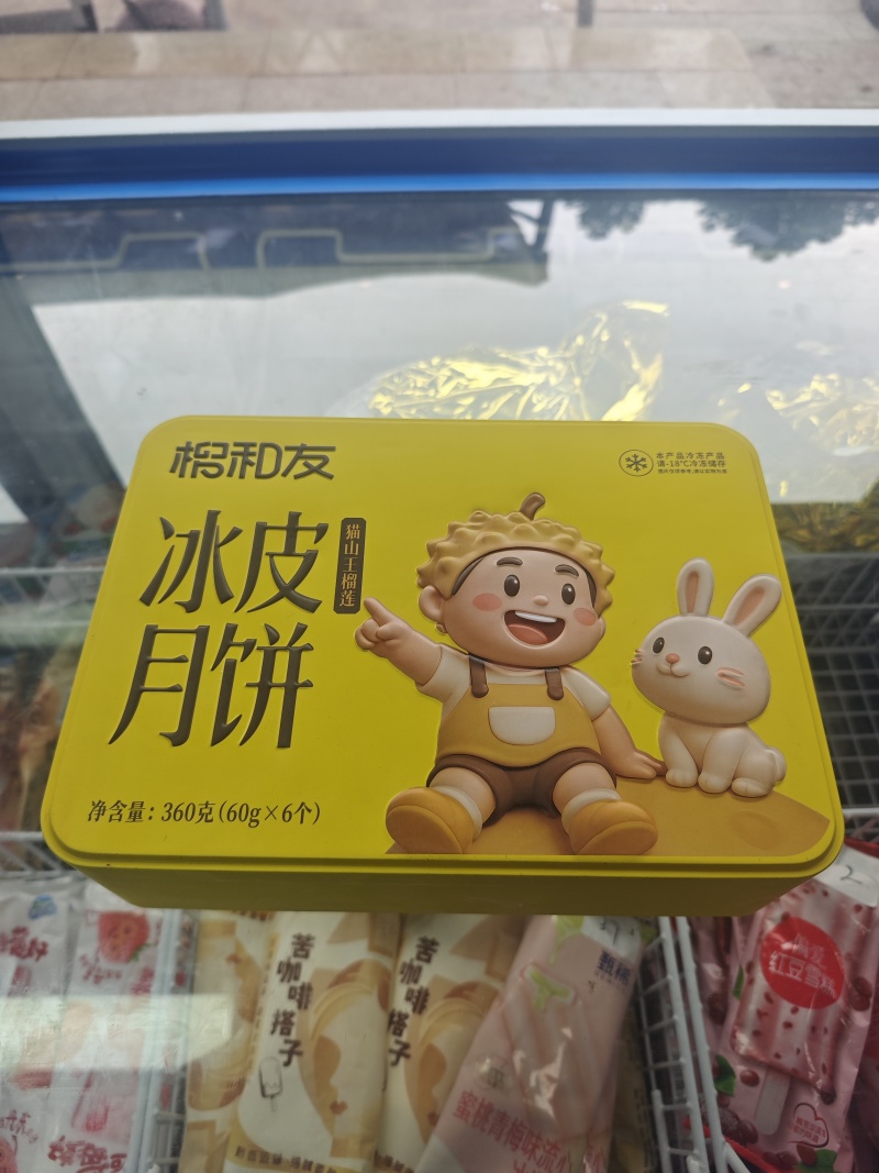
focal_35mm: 23
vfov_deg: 73.9
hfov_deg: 58.9
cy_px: 586
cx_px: 440
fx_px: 779
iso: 50
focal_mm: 6.55
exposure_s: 1/117
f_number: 1.6
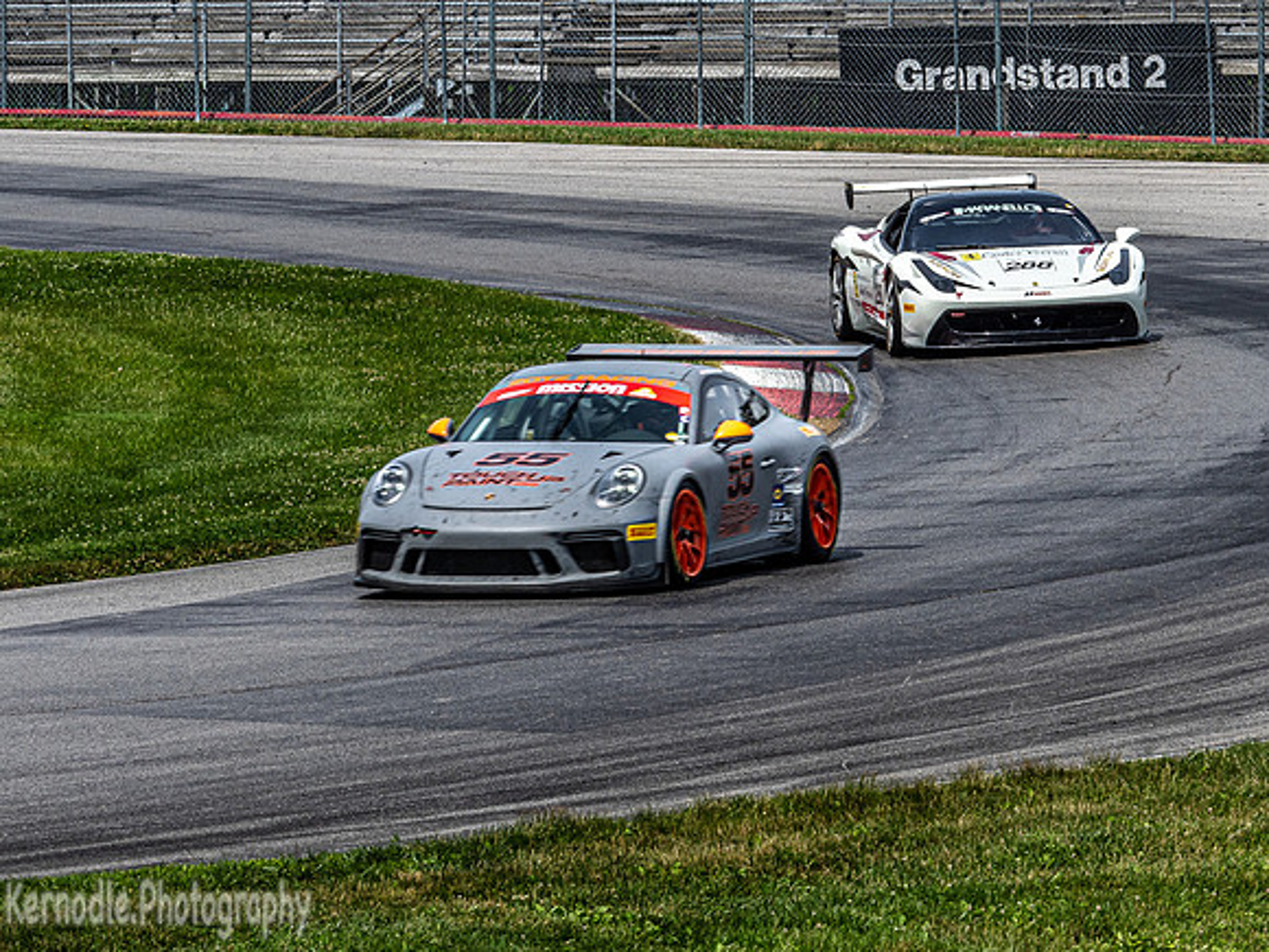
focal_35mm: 402
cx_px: 851
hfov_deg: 4.9
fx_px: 14746
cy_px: 314
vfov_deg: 3.7
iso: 200
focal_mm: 150
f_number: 11
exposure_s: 1/320
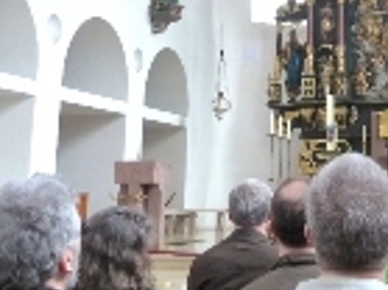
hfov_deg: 25.3
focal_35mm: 72
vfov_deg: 19.8
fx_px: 806
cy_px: 0
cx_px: 419
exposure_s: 1/30
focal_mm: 4.1
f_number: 3.3
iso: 250
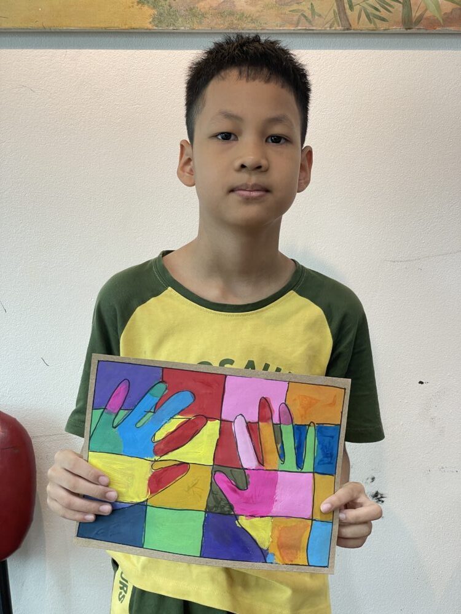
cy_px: 307
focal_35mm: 52
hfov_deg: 28.0
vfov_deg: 36.8
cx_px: 230
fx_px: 923
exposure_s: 1/99
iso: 80
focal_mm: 6
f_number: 2
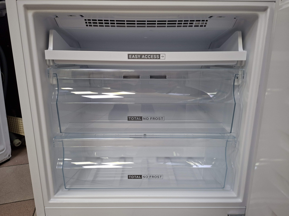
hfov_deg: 73.9
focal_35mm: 23
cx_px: 144
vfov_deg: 58.9
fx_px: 192
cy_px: 108
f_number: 1.8
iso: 320
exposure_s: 1/60
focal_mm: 5.54
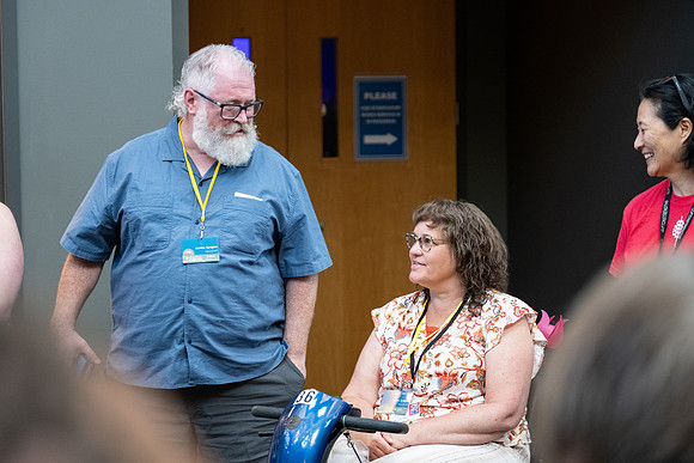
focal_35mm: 103
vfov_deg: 13.3
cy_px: 232
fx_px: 1986
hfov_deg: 19.8
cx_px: 347
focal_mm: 68.7
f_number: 2.8
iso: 2000
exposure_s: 1/125
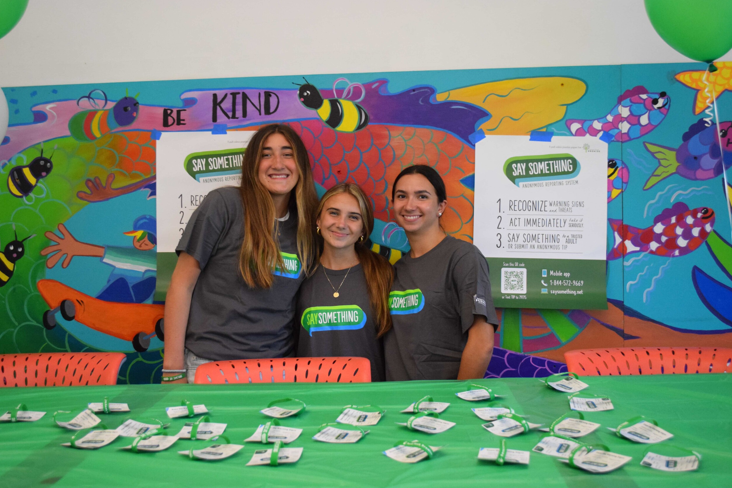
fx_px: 813
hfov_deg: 48.5
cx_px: 365
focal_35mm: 40
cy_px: 244
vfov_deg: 33.4
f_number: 4.2
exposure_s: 1/200
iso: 3200
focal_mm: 26
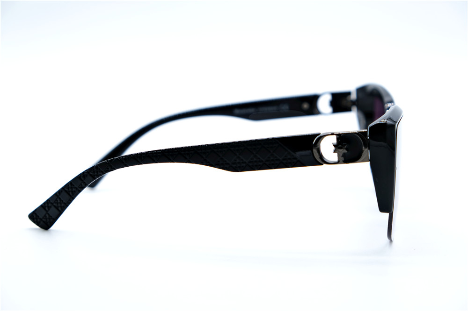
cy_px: 156
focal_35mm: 76
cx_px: 234
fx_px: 988
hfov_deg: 26.7
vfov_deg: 17.9
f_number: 5.6
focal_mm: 50.5
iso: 160
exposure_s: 1/120
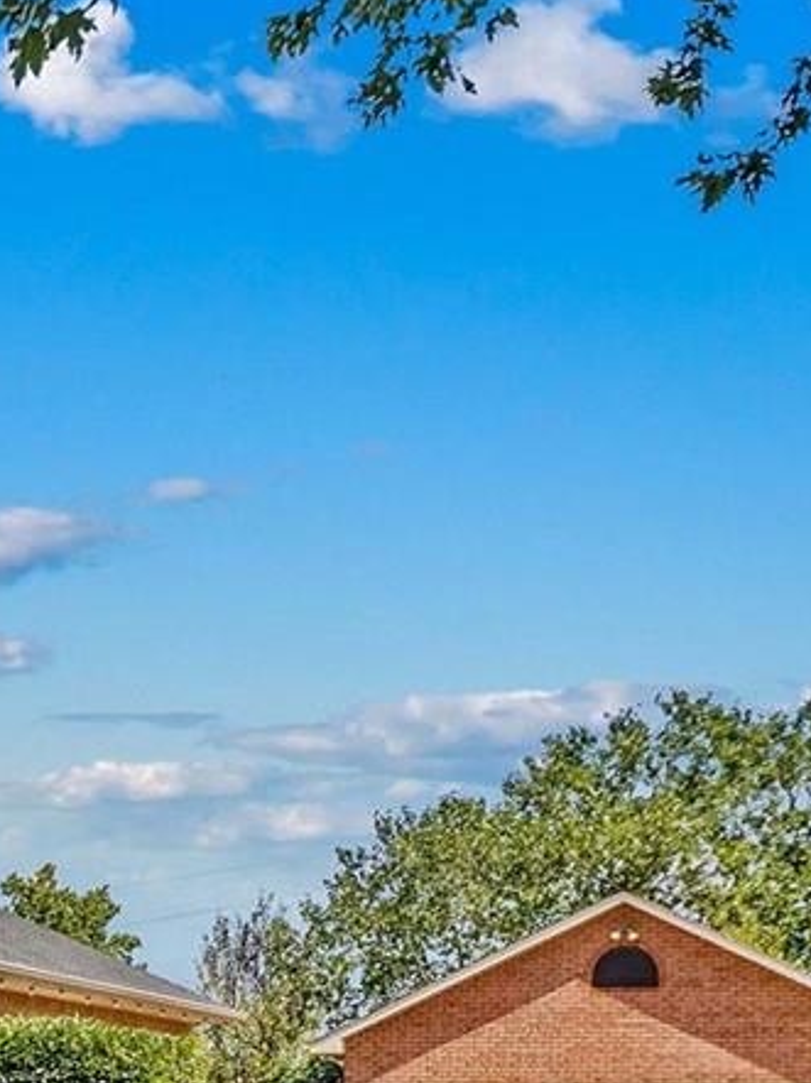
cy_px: 1119
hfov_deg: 13.8
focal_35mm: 98
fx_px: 3064
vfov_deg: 19.4
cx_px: -556
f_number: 2.8
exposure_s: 1/730
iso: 100
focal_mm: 8.38
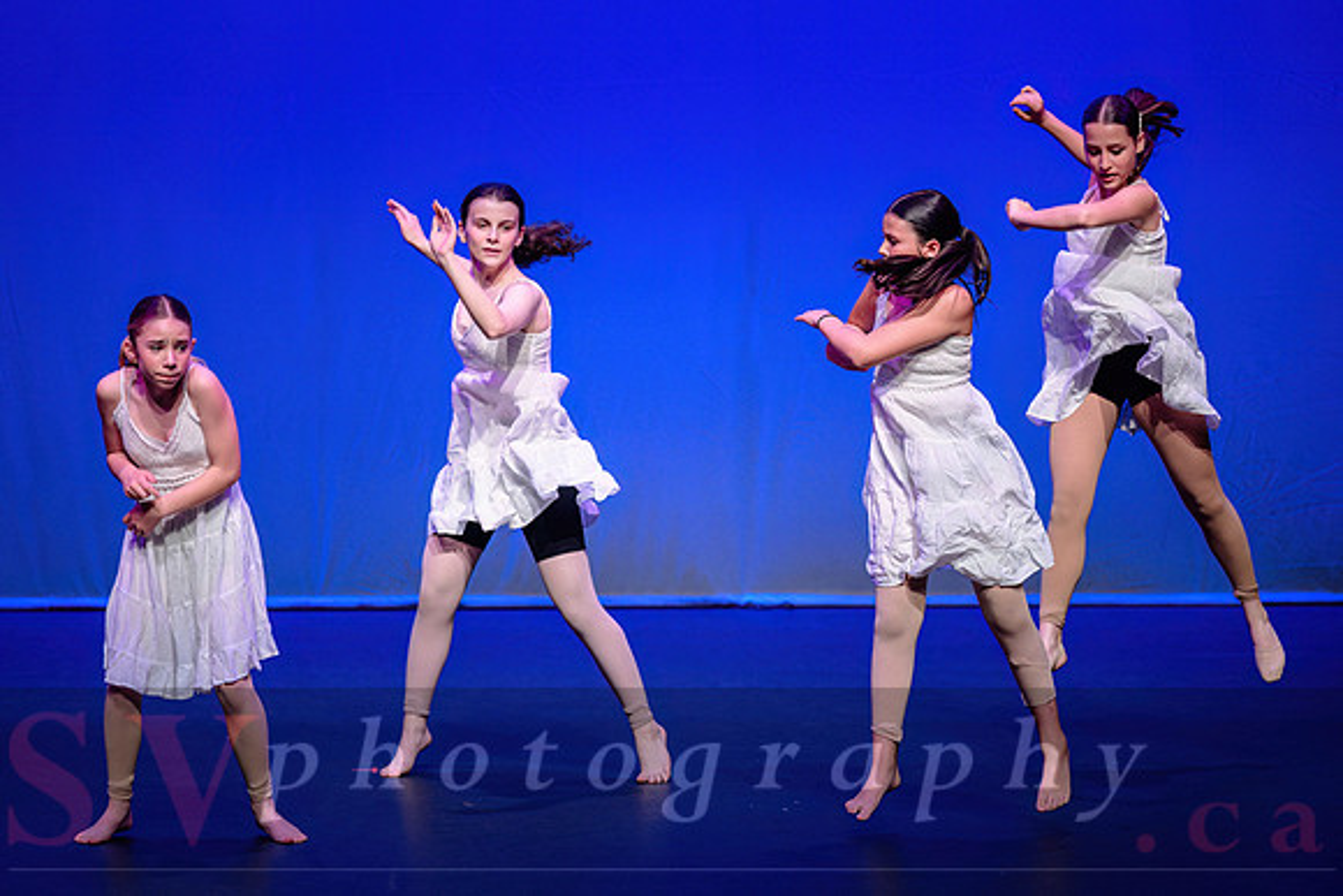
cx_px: 693
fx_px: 6733
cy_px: 376
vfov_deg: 7.6
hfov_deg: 11.4
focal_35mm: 180
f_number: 2.8
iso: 1600
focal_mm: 150
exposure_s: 1/500
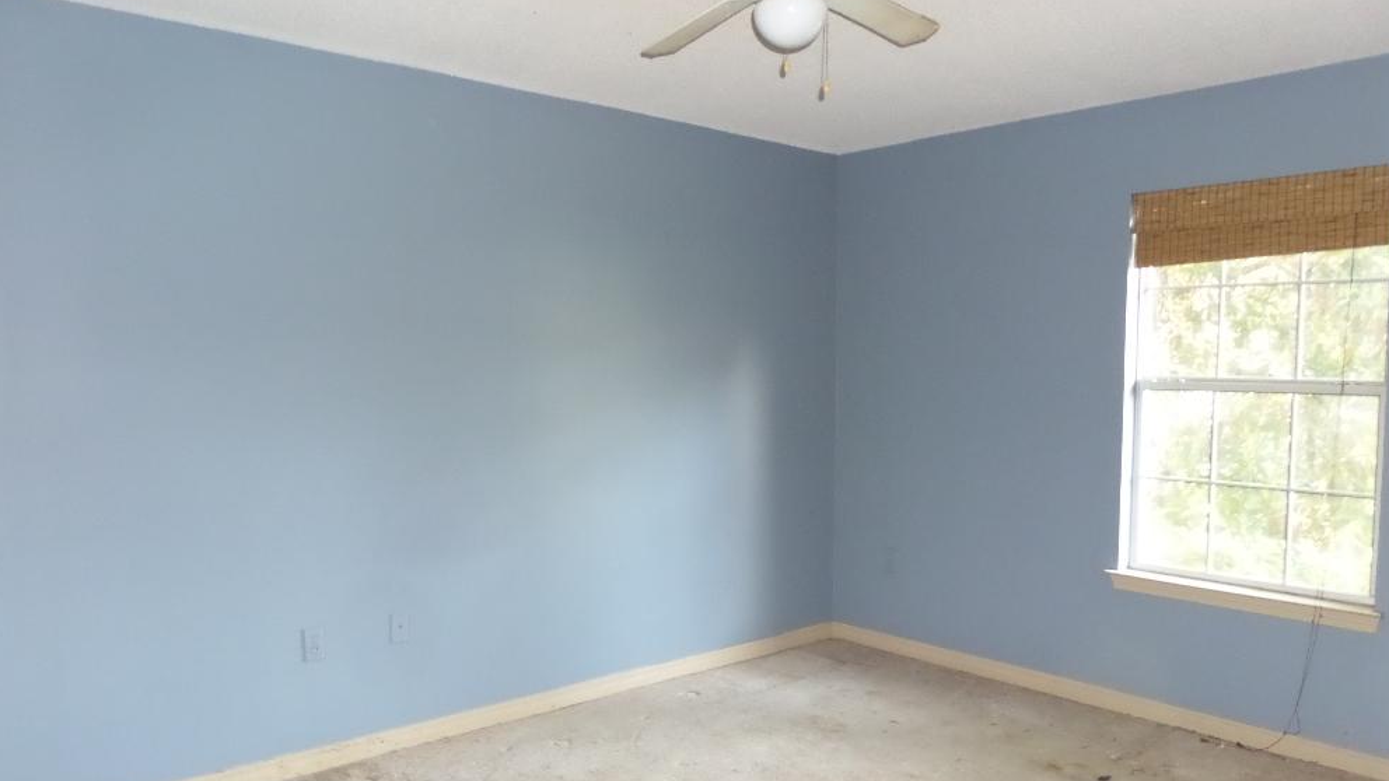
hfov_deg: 69.9
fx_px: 994
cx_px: 686
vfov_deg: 42.8
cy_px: 435
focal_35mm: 27
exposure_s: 1/15
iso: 640
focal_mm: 4
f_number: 3.2
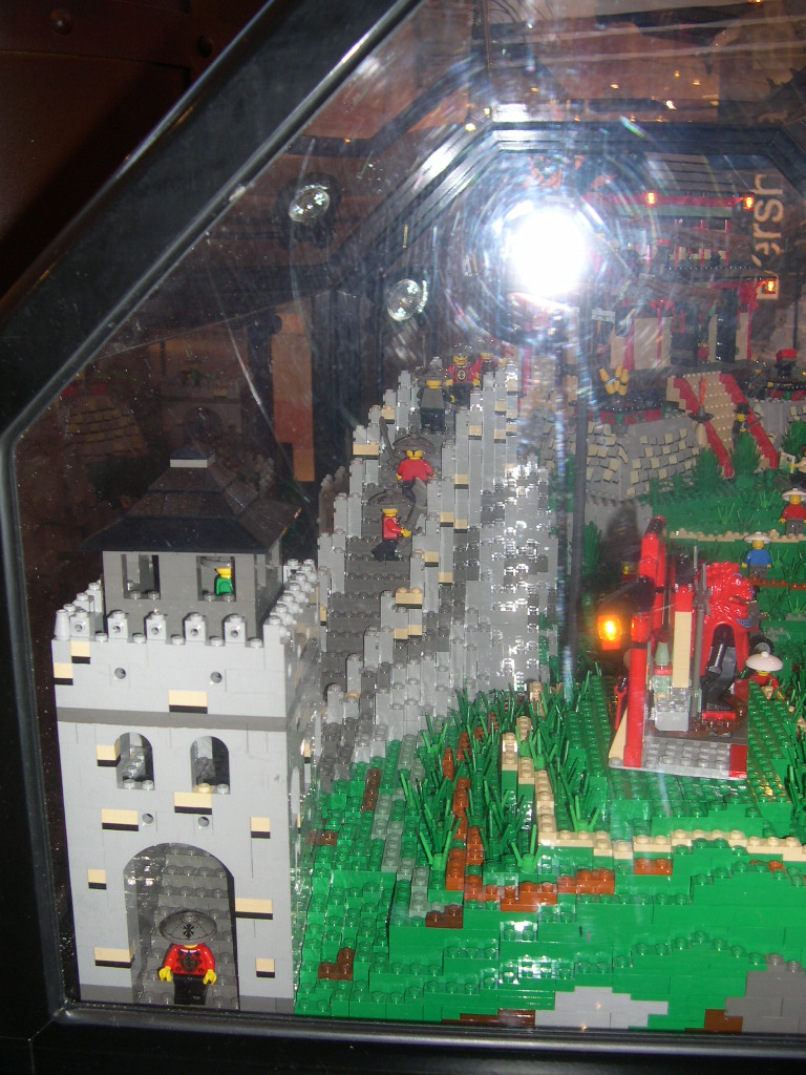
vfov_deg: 49.0
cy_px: 538
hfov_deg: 37.7
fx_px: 1180
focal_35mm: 38
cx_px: 403
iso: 100
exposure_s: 1/60
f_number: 2.8
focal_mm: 8
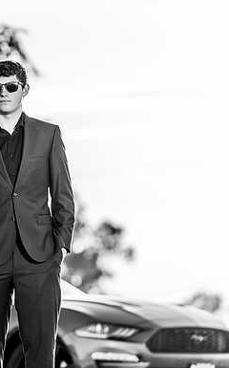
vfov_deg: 6.5
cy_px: 184
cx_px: 8
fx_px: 3251
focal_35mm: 325
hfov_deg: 4.0
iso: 31
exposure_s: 1/250
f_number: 4
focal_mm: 200
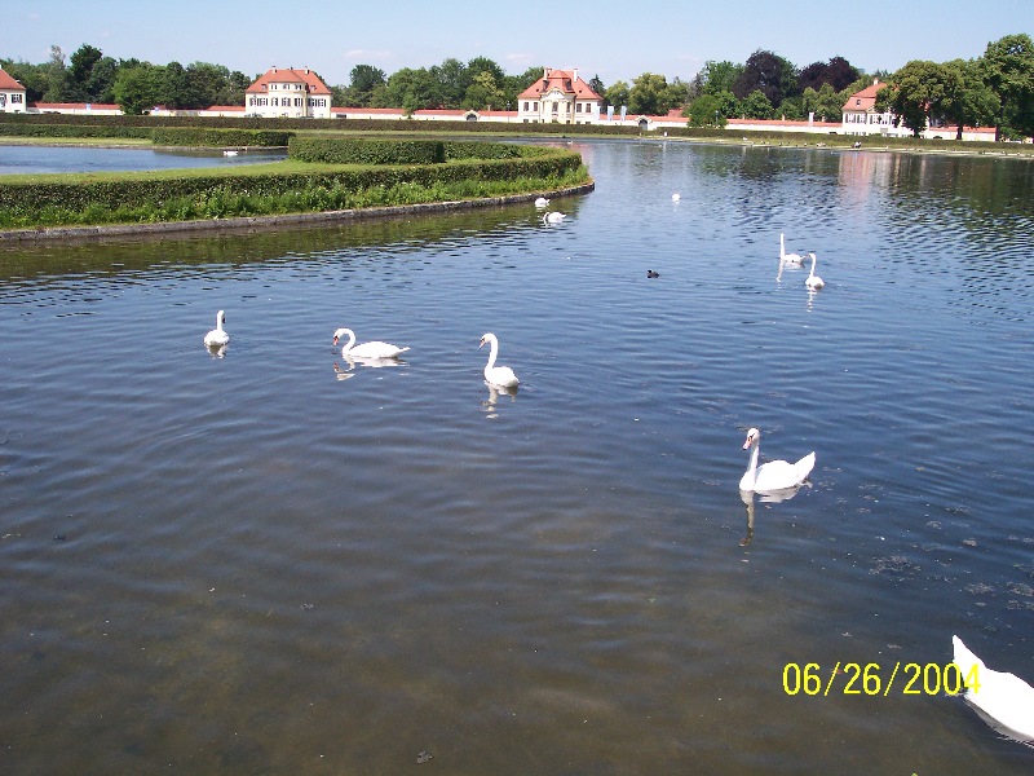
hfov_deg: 49.0
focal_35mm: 38
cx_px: 517
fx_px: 1135
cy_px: 388
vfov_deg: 37.7
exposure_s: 1/500
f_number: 4.8
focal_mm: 8
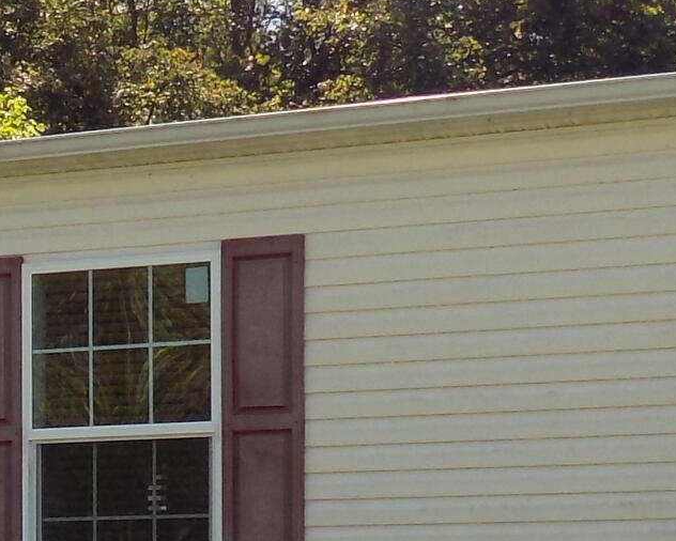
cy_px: 701
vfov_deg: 10.9
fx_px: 2782
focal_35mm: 139
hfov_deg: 13.1
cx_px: -314
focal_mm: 5.3
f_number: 3.3
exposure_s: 1/500
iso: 80
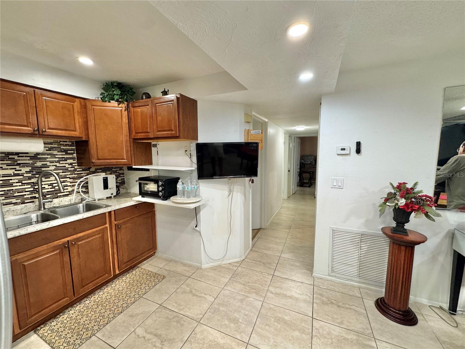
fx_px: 188
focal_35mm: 14
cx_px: 232
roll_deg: +0.2
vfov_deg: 85.7
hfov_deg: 102.1
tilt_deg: -7.1
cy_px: 174
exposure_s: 1/120
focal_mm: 2.22
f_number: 2.2
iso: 250
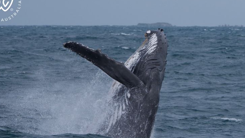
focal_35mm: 279
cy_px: 70
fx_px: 1812
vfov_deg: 4.3
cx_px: 113
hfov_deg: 7.7
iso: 500
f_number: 7.1
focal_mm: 243
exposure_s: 1/3200
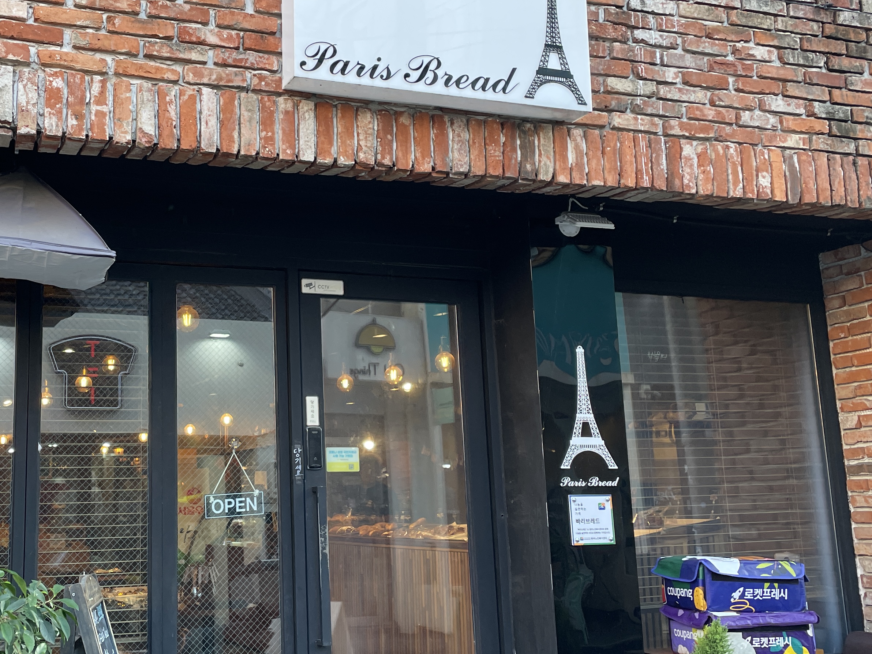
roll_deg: +0.8
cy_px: 309
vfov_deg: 32.9
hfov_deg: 42.3
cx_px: 281
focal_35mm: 44
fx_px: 1108
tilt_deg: +10.6
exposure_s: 1/120
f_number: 1.6
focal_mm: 4.2
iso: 80
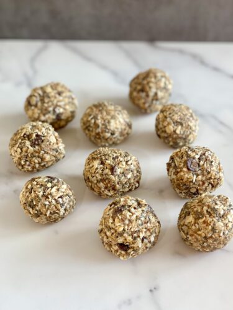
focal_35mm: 52
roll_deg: -5.2
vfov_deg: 36.8
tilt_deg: -42.1
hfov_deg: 28.0
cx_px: 116
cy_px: 155
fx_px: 467
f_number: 2
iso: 100
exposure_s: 1/61
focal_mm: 6
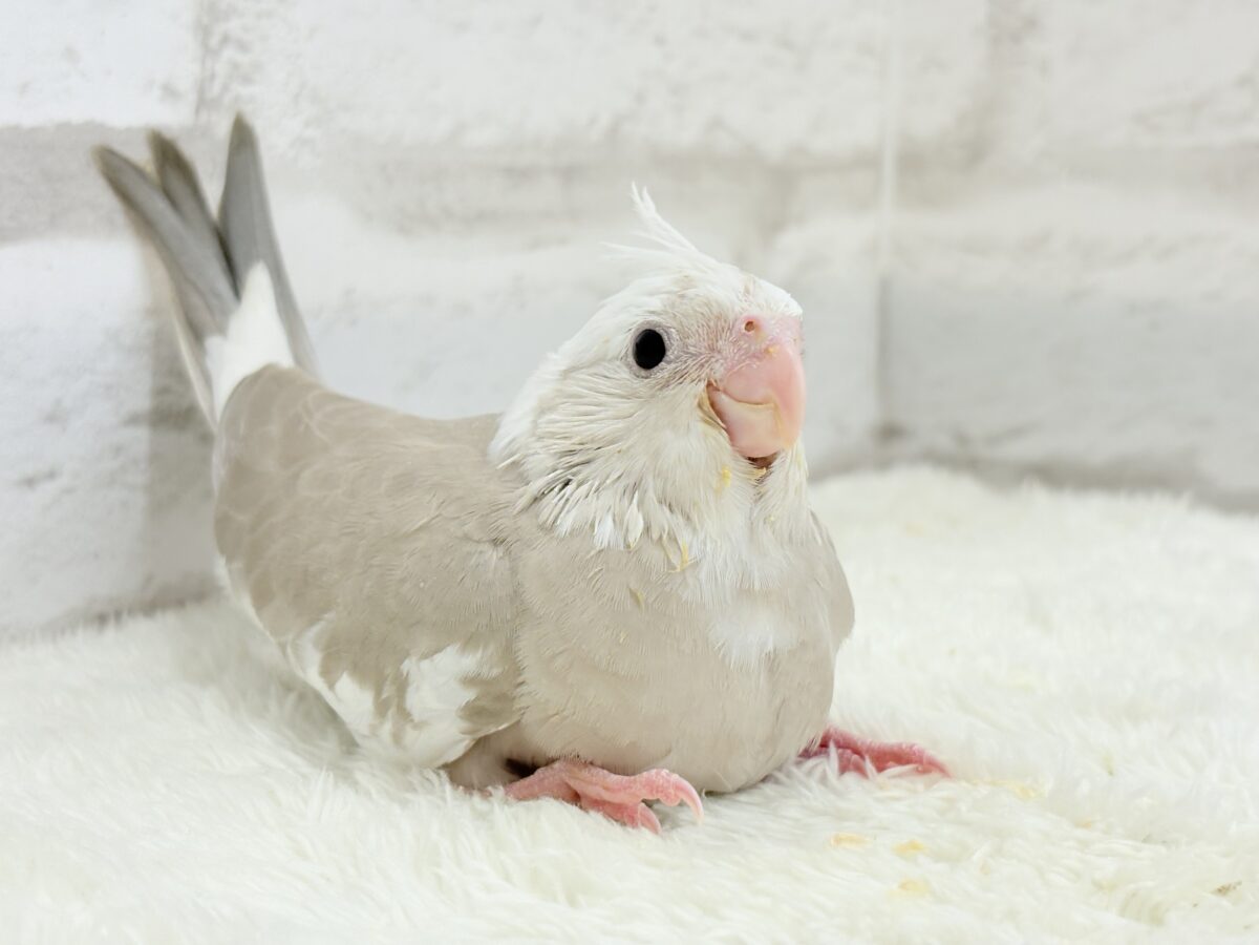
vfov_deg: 28.0
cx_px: 630
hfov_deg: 36.8
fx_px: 1891
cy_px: 472
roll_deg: -0.2
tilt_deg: -8.6
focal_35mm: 52
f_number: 1.6
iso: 64
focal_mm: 5.96
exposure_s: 1/100
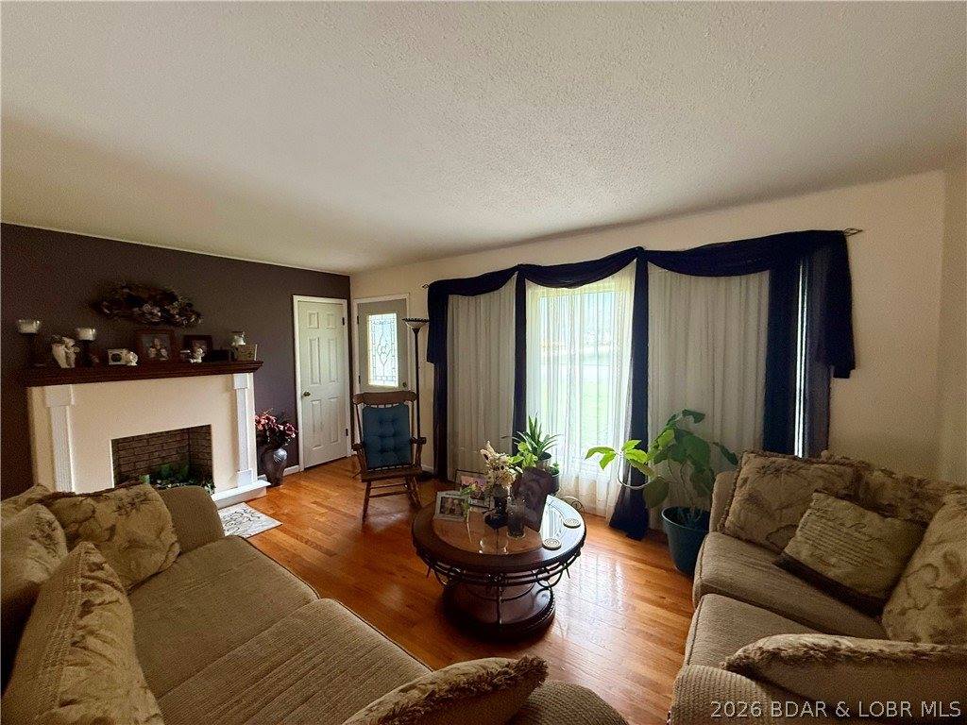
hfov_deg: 102.1
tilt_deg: -2.1
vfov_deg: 85.7
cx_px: 484
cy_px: 362
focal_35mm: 14
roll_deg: -0.1
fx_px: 391
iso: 320
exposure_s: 1/60
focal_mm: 2.22
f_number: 2.2
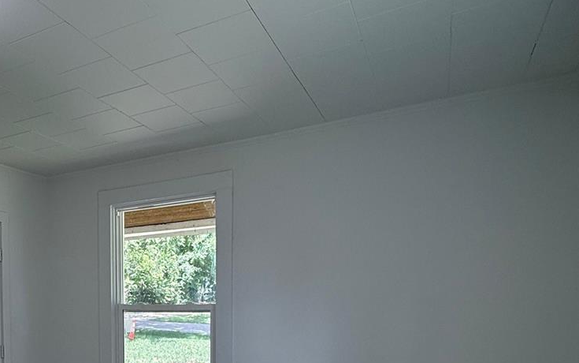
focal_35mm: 31
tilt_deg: -1.6
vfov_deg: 38.0
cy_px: 324
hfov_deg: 57.7
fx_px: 489
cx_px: 136
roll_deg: -0.2
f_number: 2.2
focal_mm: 2.22
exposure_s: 1/128
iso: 64
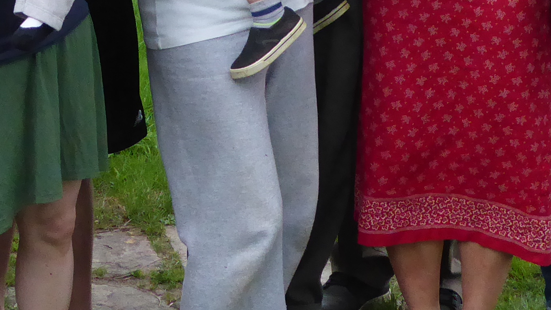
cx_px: 220
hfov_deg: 15.9
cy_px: -193
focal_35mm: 135
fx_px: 1973
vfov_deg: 8.7
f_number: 3.8
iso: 640
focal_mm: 7.2
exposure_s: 1/250
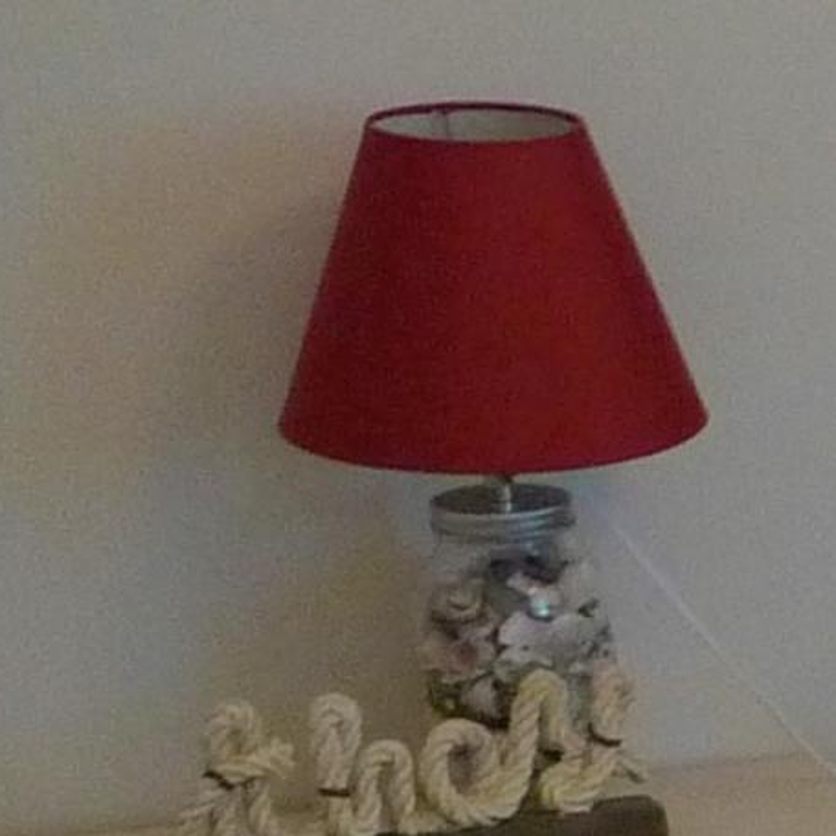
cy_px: 965
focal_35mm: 175
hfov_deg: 8.4
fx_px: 4782
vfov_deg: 9.9
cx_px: 2541
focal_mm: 6.3
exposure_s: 1/20
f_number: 2.2
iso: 400
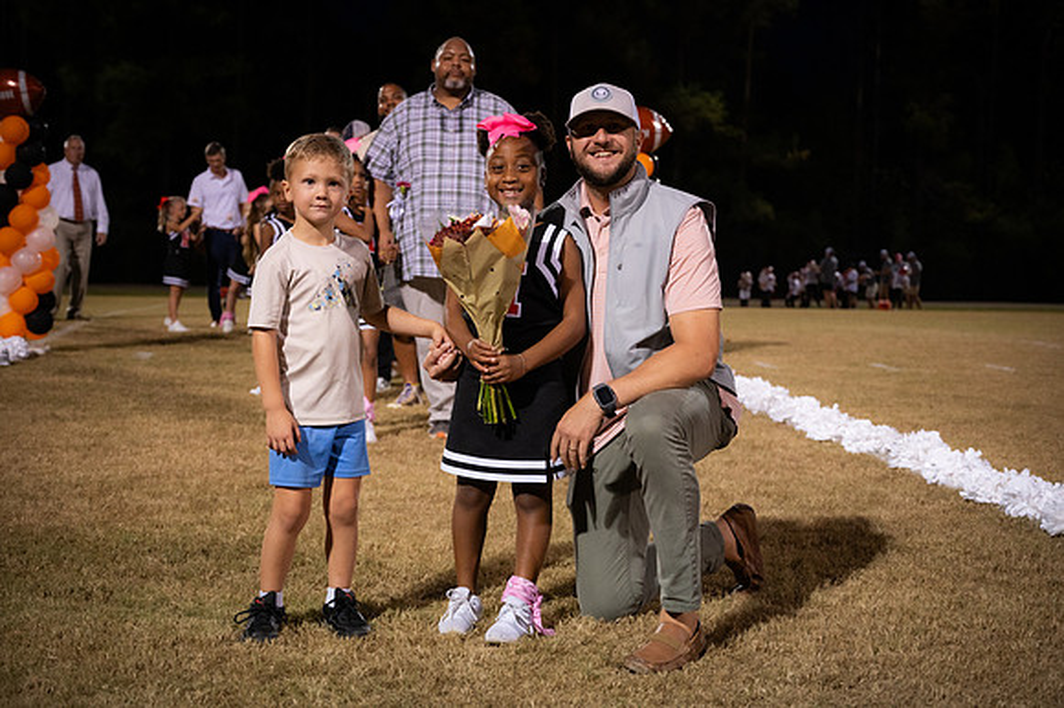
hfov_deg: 37.5
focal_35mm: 53
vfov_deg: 25.5
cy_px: 354
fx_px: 1565
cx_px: 532
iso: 3200
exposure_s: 1/250
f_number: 4
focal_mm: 53
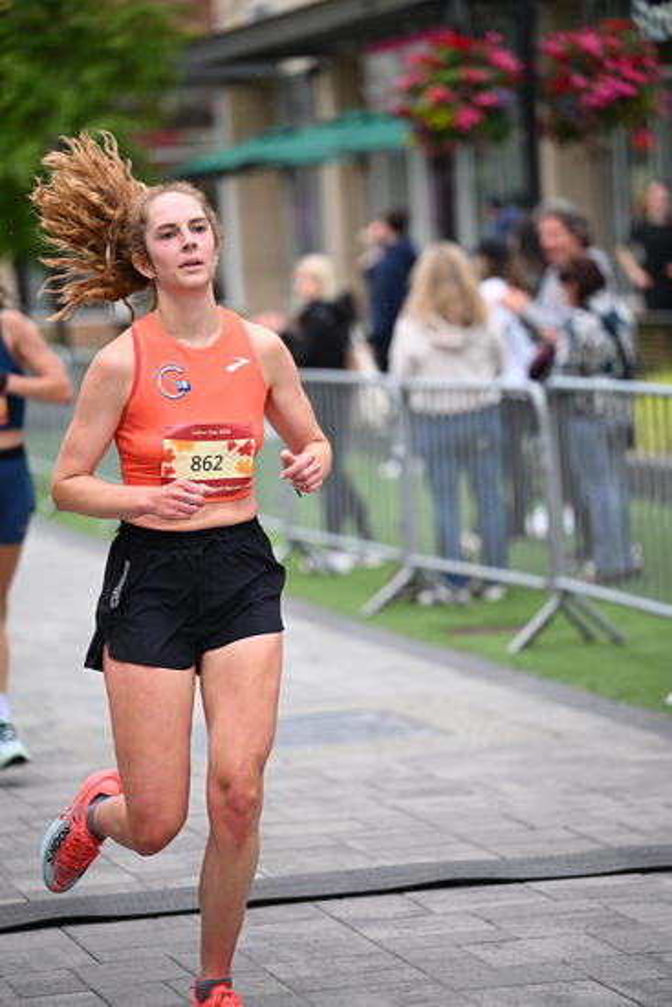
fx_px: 3917
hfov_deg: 9.8
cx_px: 336
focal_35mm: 140
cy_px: 504
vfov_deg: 14.6
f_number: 2.8
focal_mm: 140
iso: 1250
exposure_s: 1/1600
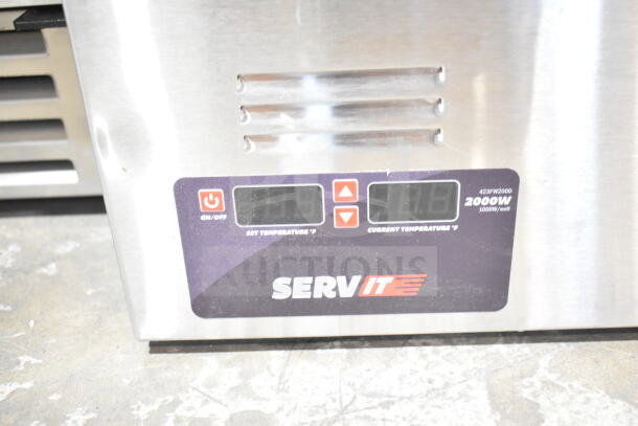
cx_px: 319
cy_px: 213
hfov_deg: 47.9
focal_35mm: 40
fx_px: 718
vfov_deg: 33.0
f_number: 4
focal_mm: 27
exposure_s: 1/40
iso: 2500
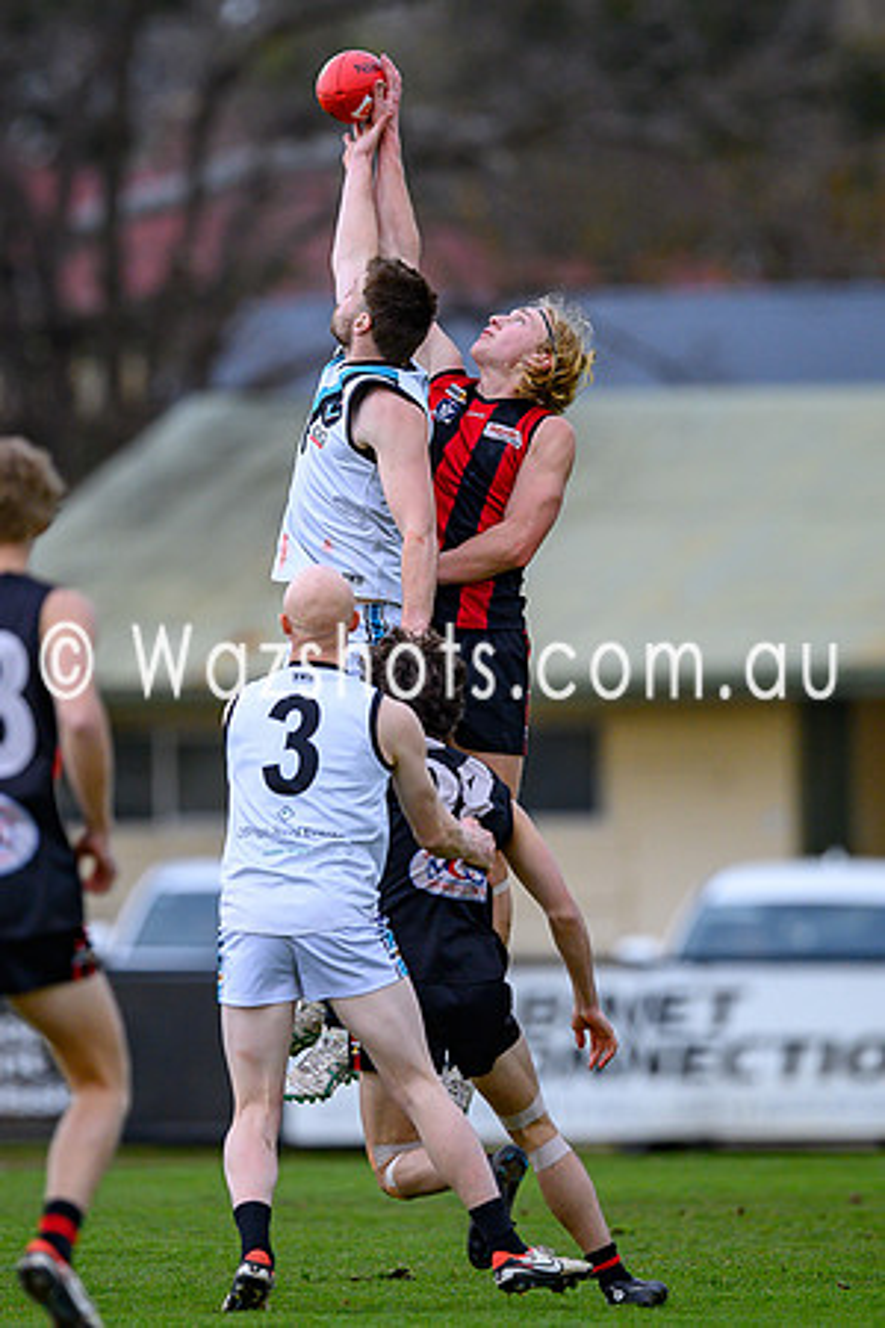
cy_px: 628
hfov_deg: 1.6
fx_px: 31722
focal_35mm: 860
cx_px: 431
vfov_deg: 2.4
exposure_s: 1/1250
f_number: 4
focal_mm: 500
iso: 1400
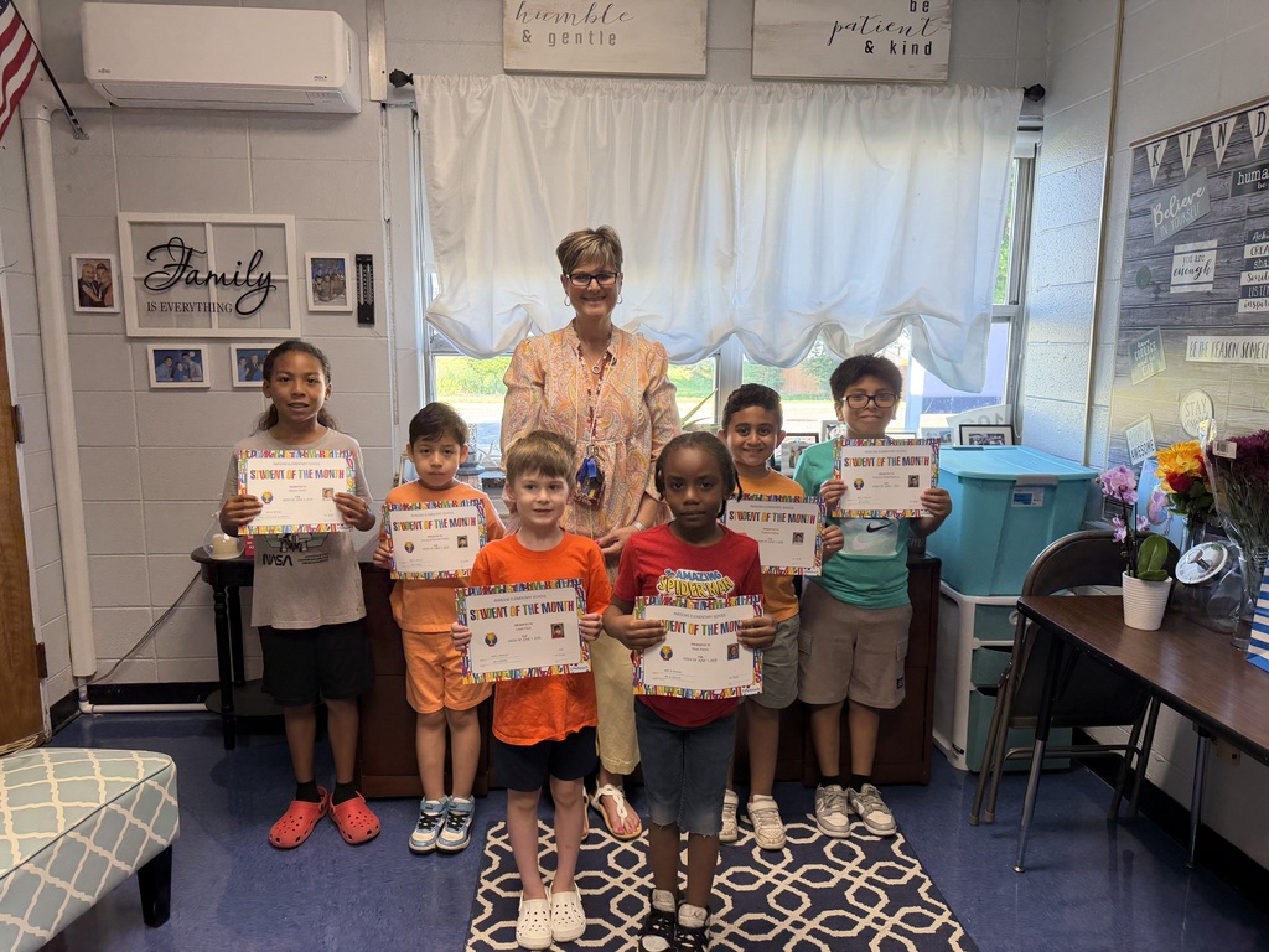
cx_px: 634
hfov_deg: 71.6
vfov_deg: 56.8
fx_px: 880
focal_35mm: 24
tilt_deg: -8.8
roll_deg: +0.7
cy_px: 476
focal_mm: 6.76
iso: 125
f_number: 1.78
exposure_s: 1/120
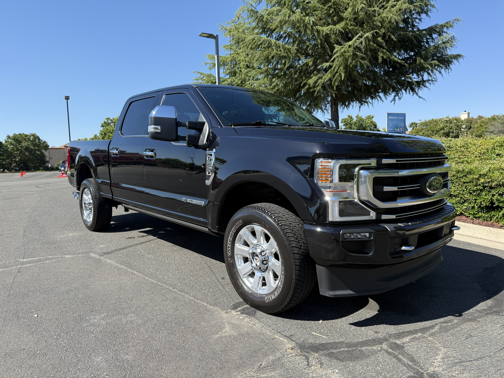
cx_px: 252
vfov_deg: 56.8
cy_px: 189
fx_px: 349
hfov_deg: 71.6
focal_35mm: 24
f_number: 1.78
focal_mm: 6.76
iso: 80
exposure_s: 1/2299
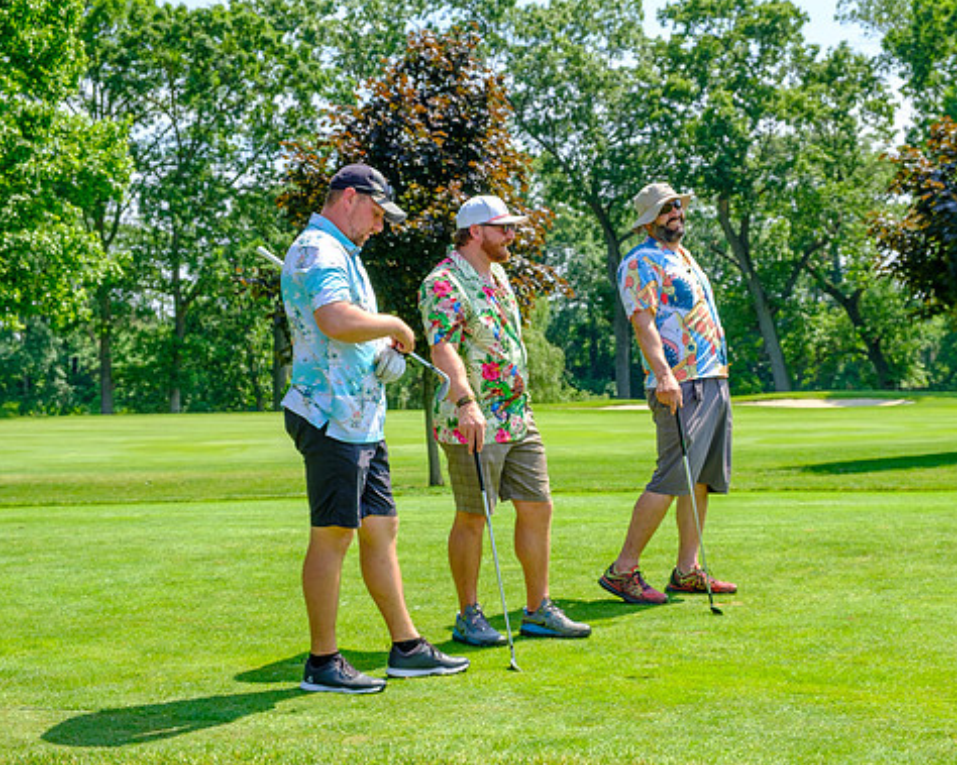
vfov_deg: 24.6
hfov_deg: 30.5
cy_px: 387
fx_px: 1756
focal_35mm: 62
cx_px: 521
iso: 200
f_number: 5.6
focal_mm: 35.8
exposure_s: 1/320
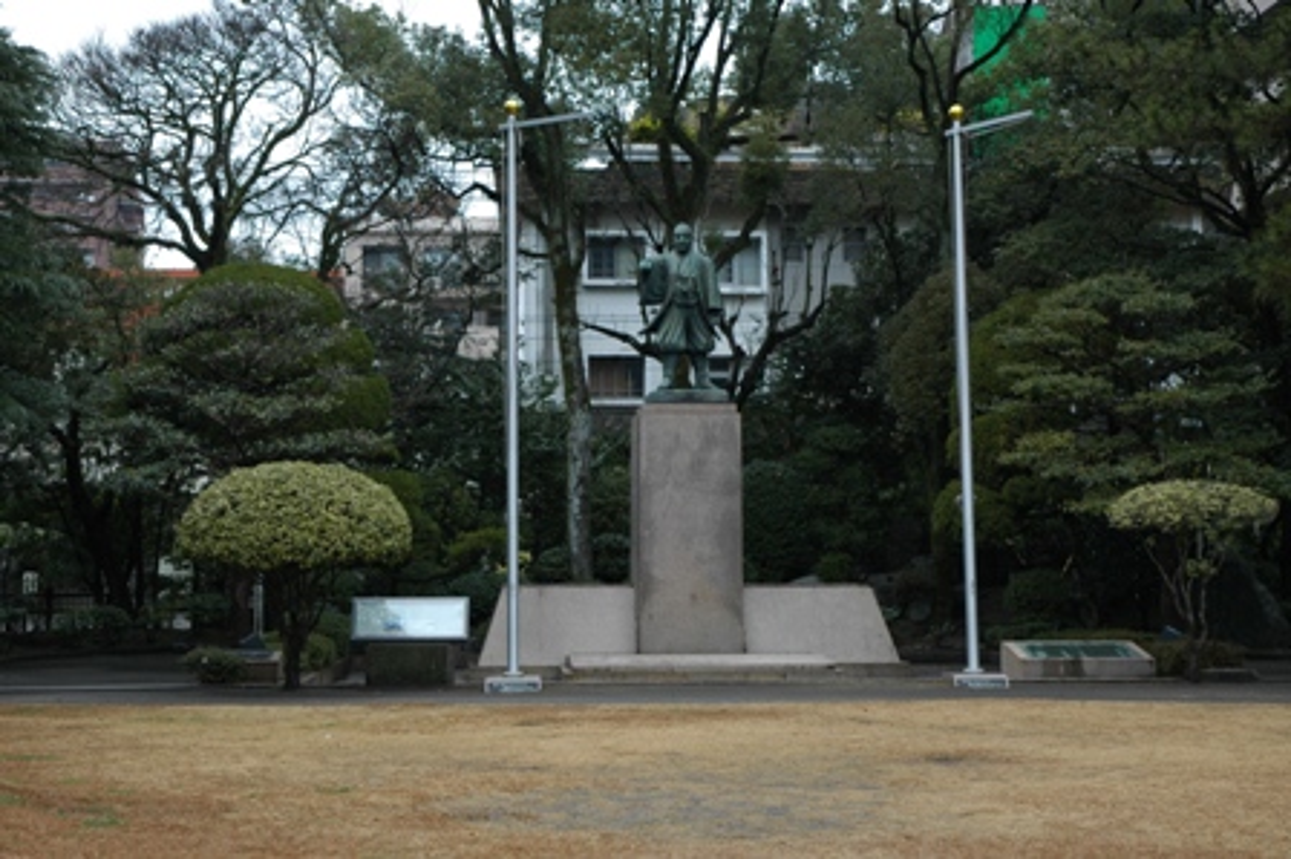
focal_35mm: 60
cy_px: 430
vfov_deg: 22.6
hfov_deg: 33.4
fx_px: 2150
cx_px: 646
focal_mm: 40
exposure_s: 1/125
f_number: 5.6
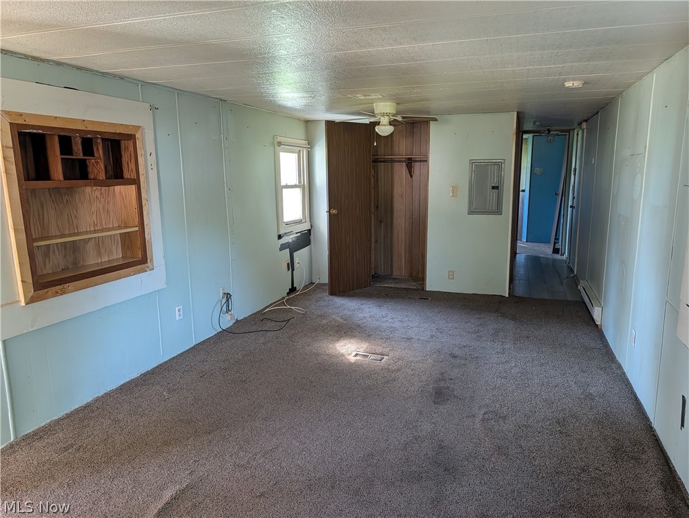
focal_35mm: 24
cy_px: 259
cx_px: 344
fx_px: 478
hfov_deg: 71.5
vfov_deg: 56.9
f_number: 1.68
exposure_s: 1/89.4
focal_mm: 6.9
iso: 324
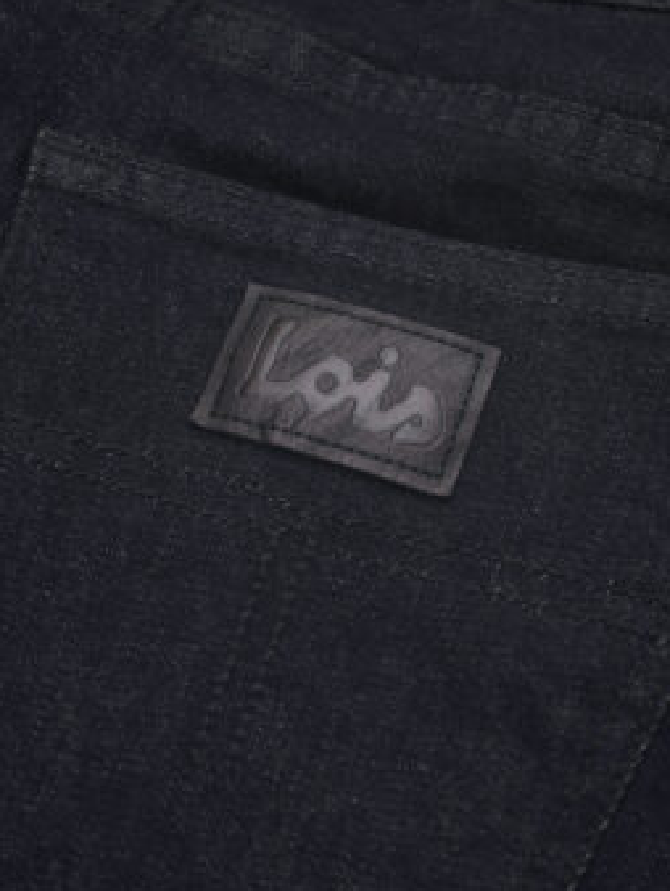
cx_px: 390
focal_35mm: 64
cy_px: 519
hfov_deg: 22.9
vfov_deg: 30.2
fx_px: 1650
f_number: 10
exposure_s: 1/160
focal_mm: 50
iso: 100
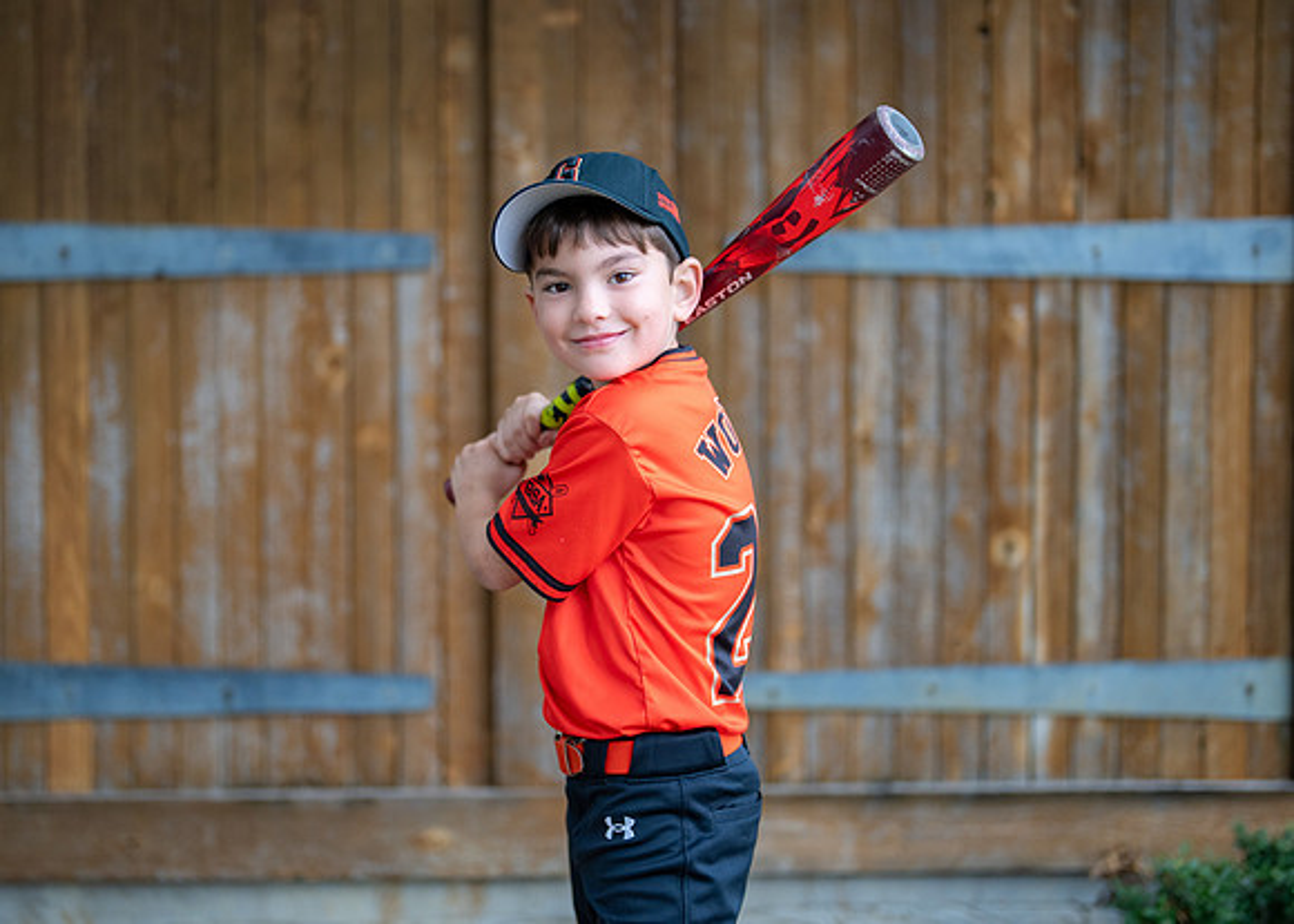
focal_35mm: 62
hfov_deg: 31.9
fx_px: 2262
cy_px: 420
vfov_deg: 23.1
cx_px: 578
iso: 500
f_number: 1.2
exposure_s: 1/640
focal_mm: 50
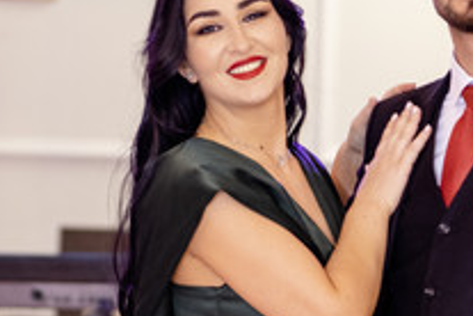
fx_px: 5189
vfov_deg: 3.5
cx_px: 398
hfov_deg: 5.2
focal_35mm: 395
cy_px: 246
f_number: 2
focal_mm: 85
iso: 1000
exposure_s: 1/200
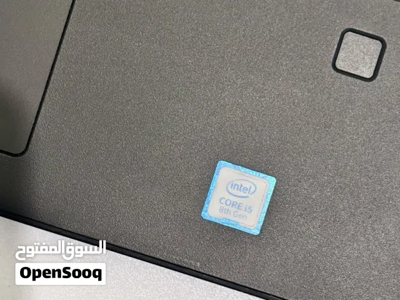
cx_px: 200
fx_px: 601
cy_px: 150
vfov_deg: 28.0
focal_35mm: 52
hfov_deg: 36.8
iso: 32
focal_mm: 5.96
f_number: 1.6
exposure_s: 1/162
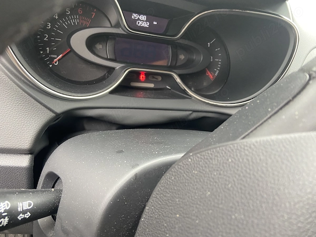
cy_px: 118
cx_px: 158
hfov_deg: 67.3
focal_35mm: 26
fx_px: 237
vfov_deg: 53.1
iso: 250
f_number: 1.8
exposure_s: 1/60
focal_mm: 4.25
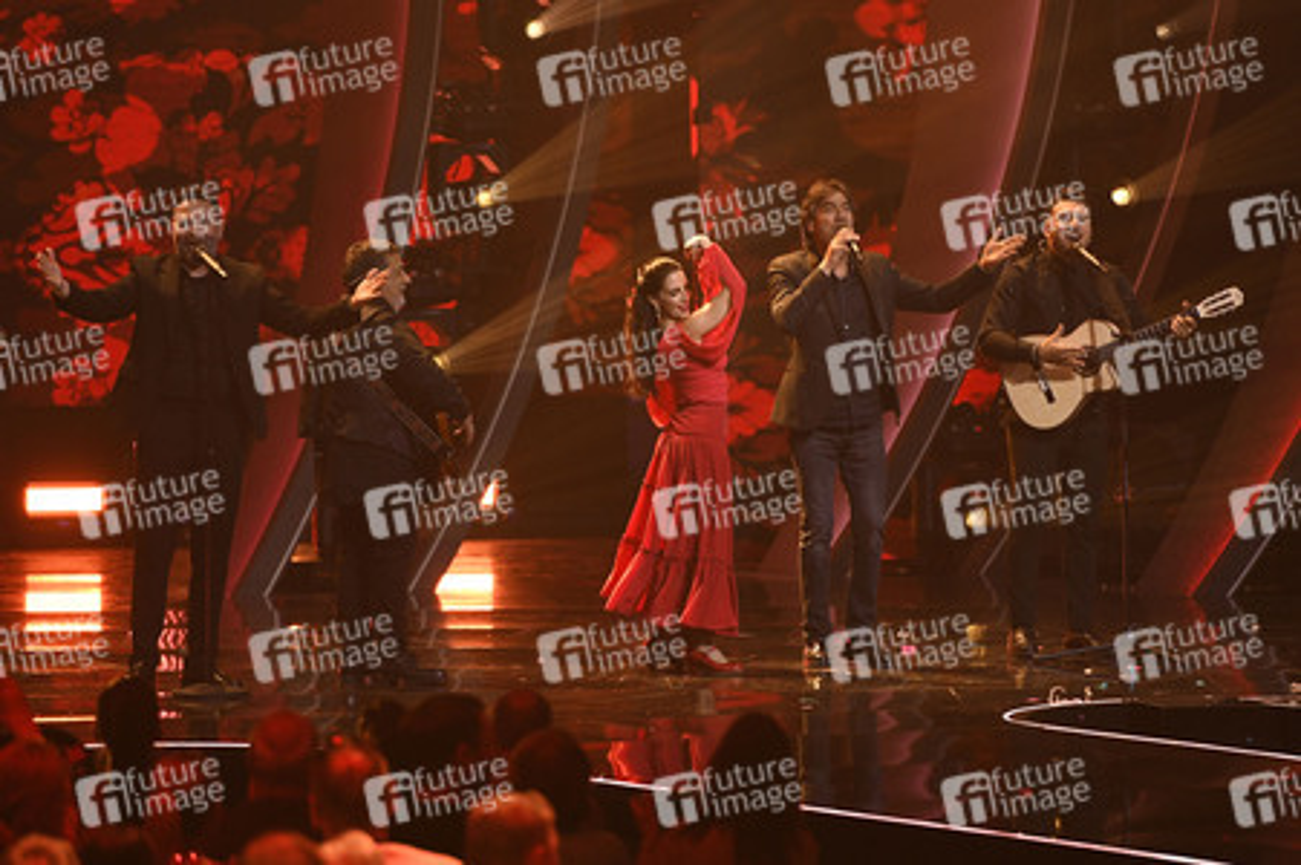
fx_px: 7222
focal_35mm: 200
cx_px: 650
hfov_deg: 10.3
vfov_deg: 6.9
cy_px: 432
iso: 2500
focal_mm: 200
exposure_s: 1/200
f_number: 4
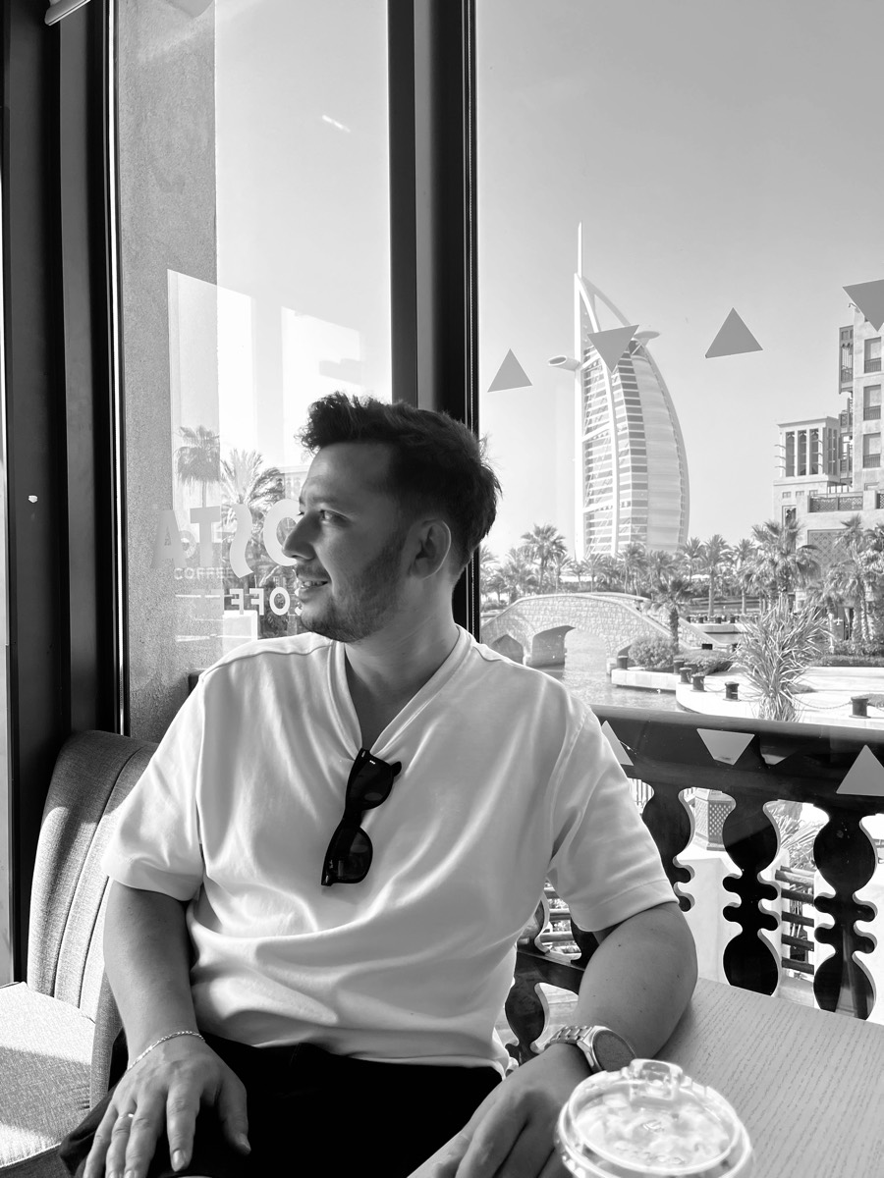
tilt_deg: -1.5
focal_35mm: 26
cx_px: 442
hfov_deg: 53.1
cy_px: 589
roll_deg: +1.5
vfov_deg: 67.3
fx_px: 885
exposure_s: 1/975
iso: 50
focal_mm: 5.1
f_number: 1.6
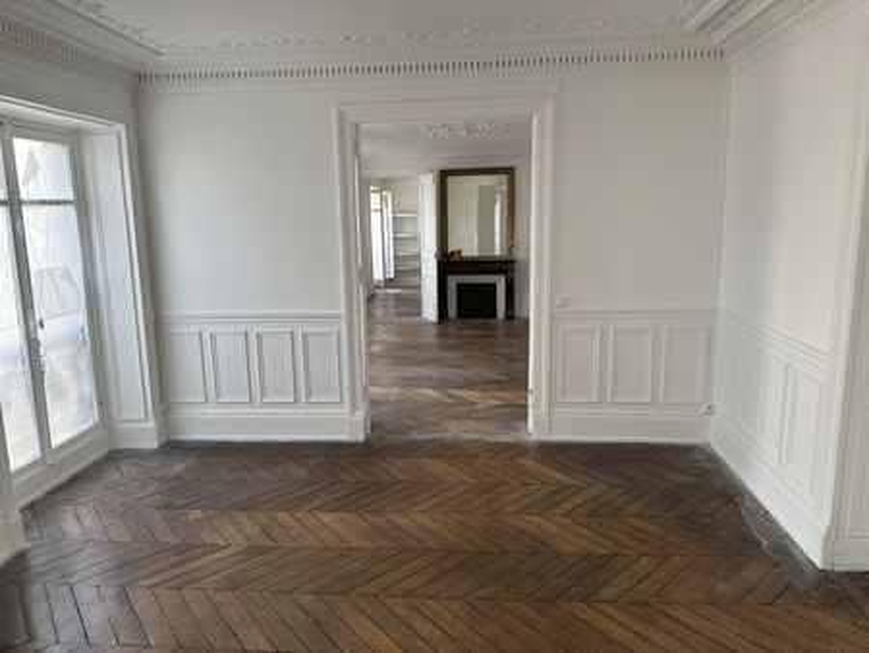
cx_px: 434
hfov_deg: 71.6
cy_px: 326
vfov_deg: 56.9
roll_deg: +0.7
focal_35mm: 24
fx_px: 603
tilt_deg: -11.2
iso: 80
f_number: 1.78
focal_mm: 6.86
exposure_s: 1/163
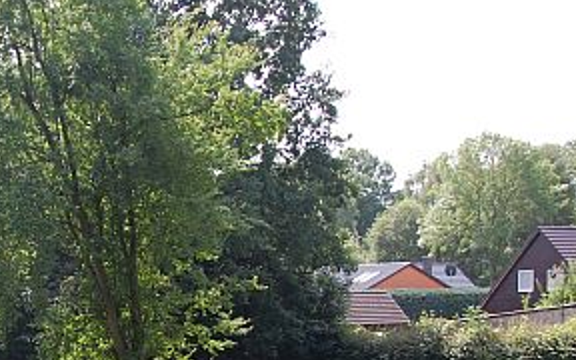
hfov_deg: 28.3
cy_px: 323
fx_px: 1099
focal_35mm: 70
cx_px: 66
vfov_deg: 18.3
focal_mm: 22
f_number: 6.3
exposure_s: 1/160
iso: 200
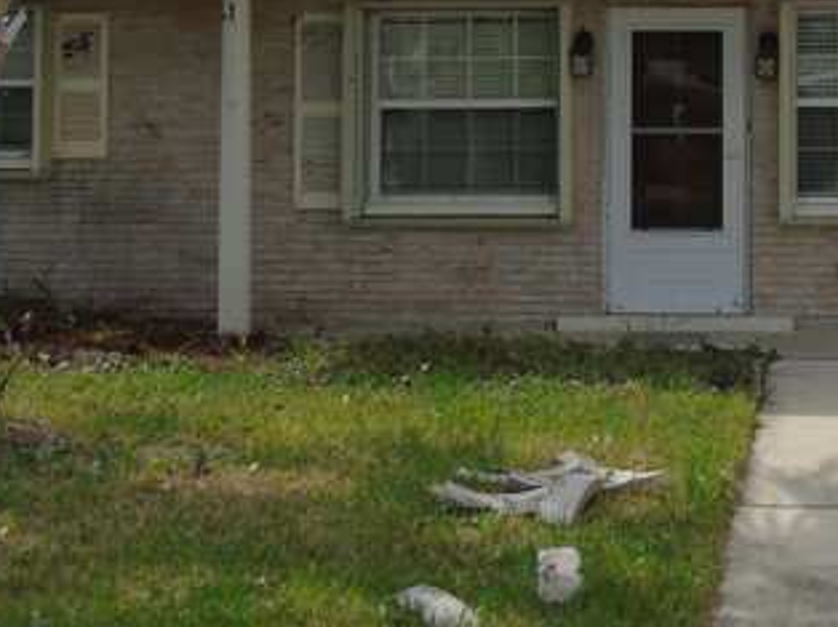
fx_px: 1790
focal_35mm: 74
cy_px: 64
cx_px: 734
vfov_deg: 19.5
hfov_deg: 25.6
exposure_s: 1/1000
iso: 80
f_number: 3.6
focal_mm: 5.2
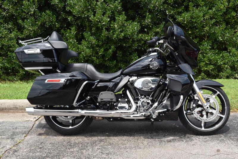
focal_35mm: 40
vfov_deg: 33.0
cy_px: 80
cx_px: 119
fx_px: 268
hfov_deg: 47.9
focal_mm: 27
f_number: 9
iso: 100
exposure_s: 1/200
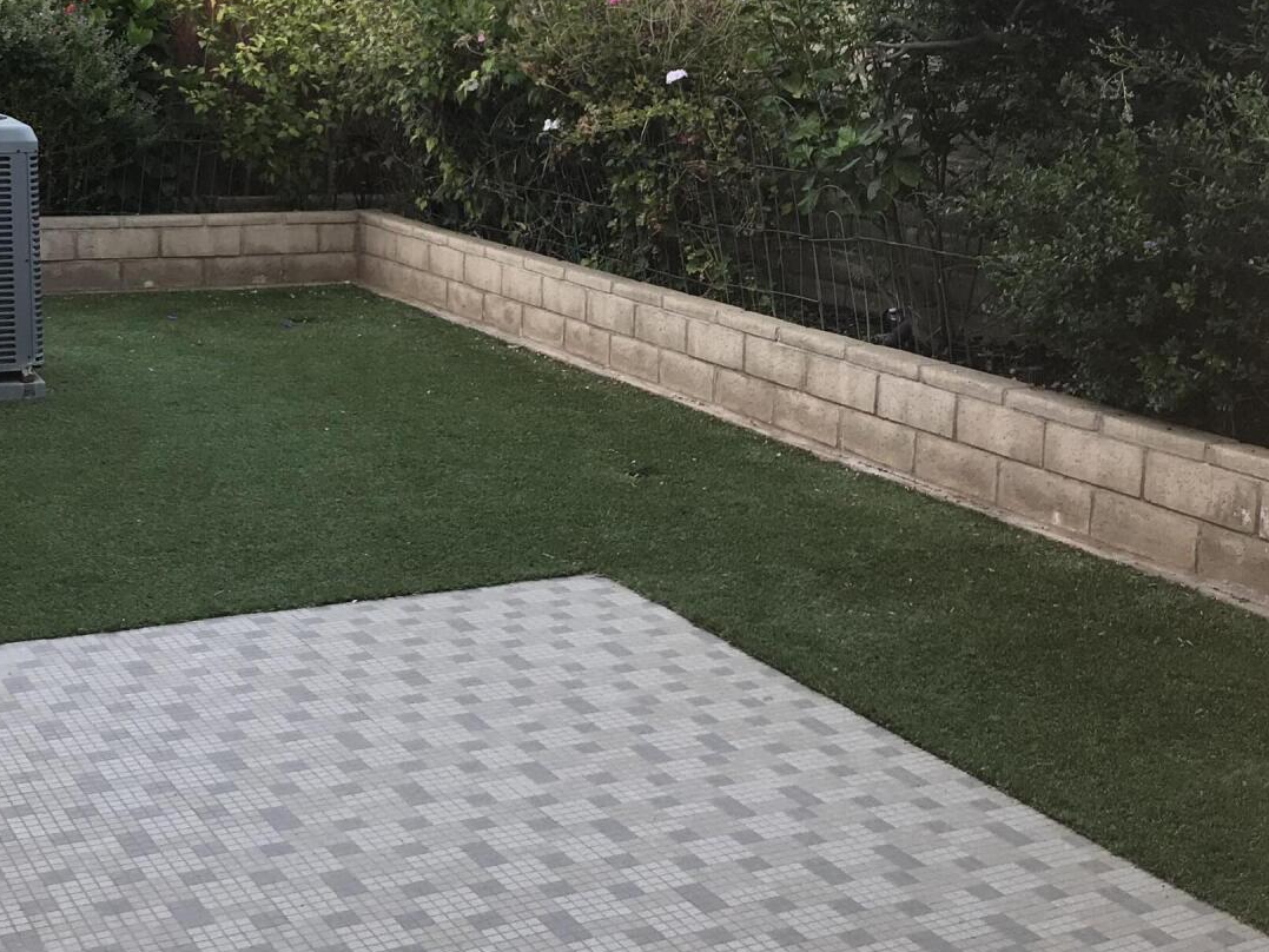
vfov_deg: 27.9
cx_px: 702
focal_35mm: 52
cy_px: 326
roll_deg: -1.3
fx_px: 1906
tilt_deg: -9.6
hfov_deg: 36.8
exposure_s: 1/120
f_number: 1.8
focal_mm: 3.99
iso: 25
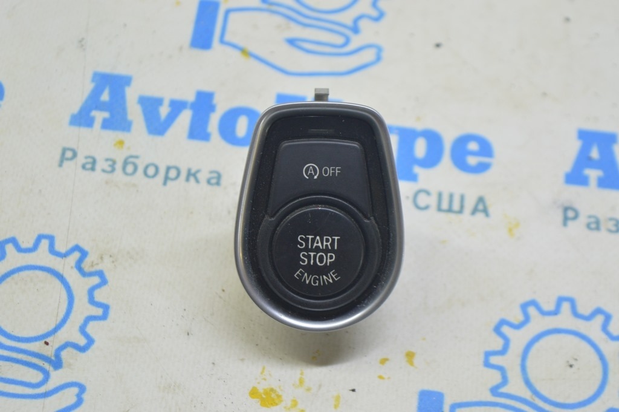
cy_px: 206
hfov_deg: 24.6
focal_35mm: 82
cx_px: 310
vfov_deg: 16.5
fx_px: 1417
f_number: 5.6
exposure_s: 1/20
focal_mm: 55
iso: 400
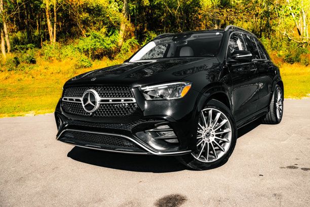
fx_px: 310
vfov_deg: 36.9
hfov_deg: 53.1
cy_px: 99
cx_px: 162
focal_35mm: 36
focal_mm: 34
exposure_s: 1/320
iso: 320
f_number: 7.1
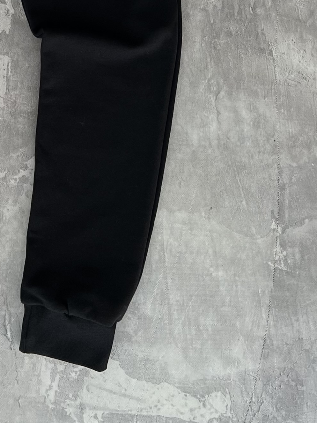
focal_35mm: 77
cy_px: -168
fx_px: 940
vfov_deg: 22.0
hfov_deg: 19.0
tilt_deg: -79.4
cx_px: 72
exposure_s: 1/552
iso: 50
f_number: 1.5
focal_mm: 5.7
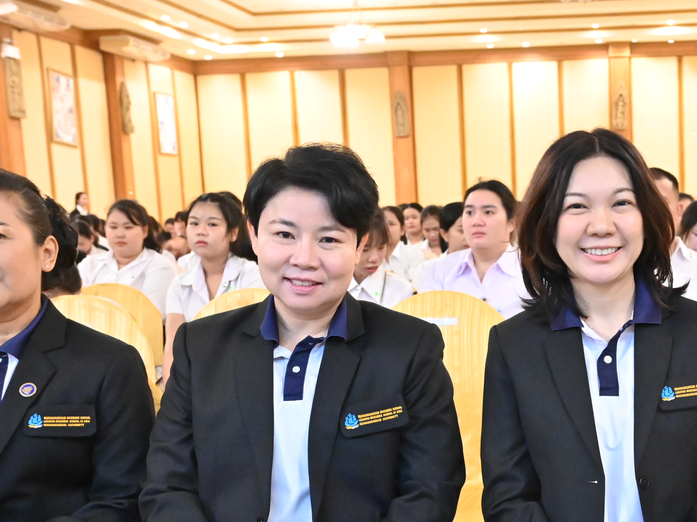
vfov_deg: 24.9
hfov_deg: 32.0
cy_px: 398
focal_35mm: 58
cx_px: 590
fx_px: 1168
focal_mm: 30
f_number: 5.6
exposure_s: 1/50
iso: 10000
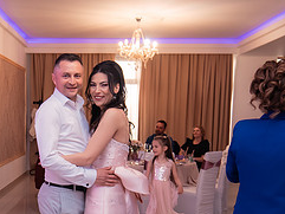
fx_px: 478
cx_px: 60
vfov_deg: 24.6
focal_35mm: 58
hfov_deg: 32.4
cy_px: 185
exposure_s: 1/200
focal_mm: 19
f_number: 2.8
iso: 1600
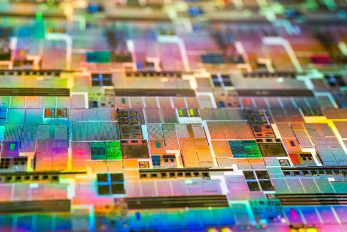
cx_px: 174
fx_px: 482
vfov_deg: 27.0
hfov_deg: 39.6
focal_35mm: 50
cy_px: 116
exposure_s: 1/60
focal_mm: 50
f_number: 8
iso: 250
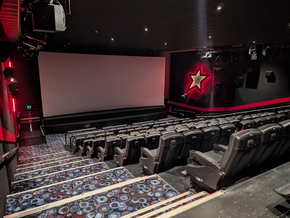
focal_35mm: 24
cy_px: 109
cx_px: 145
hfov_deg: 71.5
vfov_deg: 56.9
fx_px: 201
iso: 564
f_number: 1.68
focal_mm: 6.9
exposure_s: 1/11.1
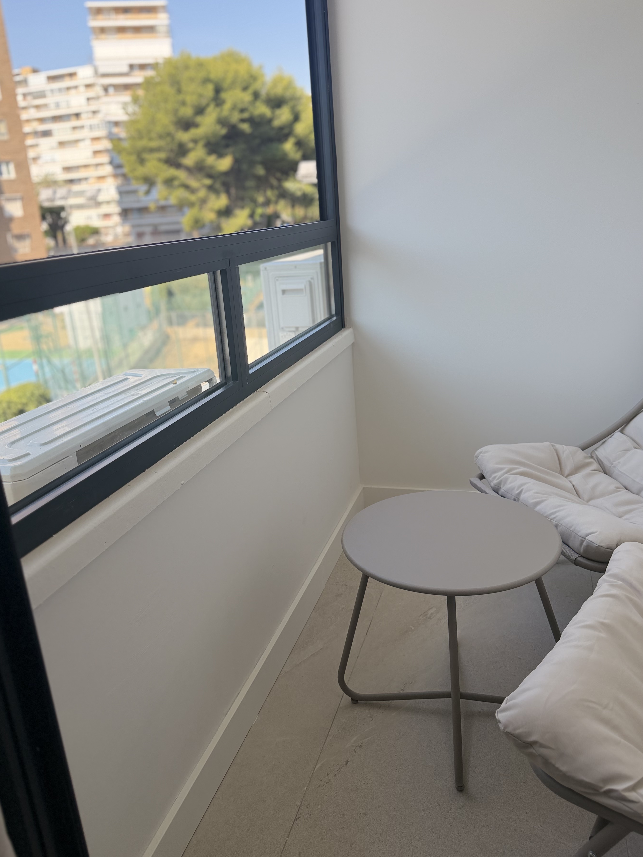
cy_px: 413
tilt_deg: -16.2
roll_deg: +3.9
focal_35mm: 27
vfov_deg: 65.3
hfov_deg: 51.4
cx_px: 329
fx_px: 669
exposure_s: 1/1230
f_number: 1.78
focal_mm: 6.76
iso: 100
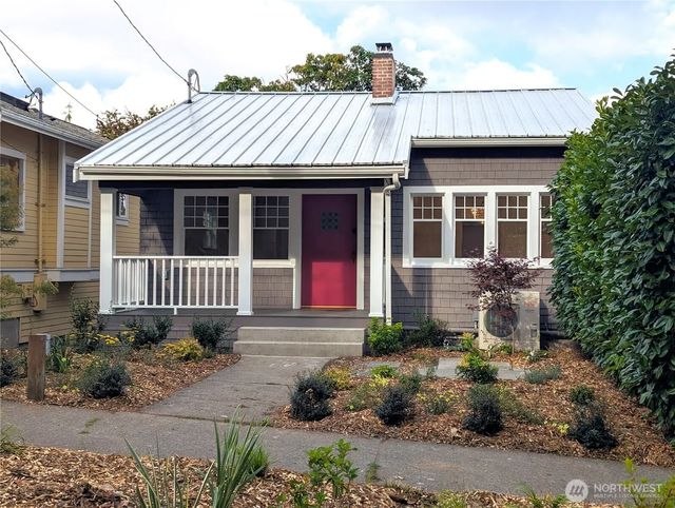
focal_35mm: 48
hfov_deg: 39.6
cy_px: 254
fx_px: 937
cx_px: 338
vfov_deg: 30.3
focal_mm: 6.81
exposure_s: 1/1101
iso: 47
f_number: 1.85
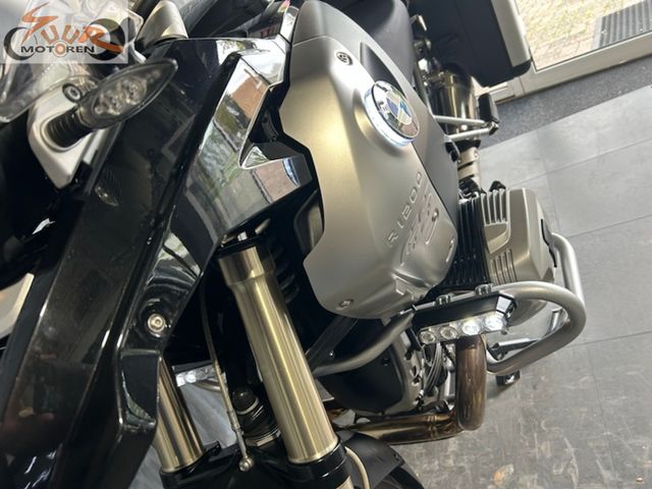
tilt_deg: -26.1
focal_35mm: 26
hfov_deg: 67.3
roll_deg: +31.7
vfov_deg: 53.1
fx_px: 490
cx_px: 326
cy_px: 244
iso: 100
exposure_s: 1/100
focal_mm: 5.7
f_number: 1.5
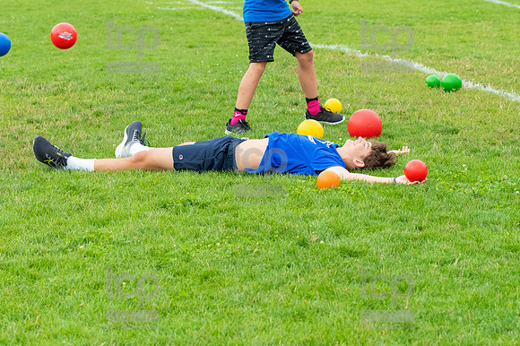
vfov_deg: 9.0
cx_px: 260
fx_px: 2209
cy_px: 173
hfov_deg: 13.4
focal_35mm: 153
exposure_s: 1/1000
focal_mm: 102
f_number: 5.6
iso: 1250
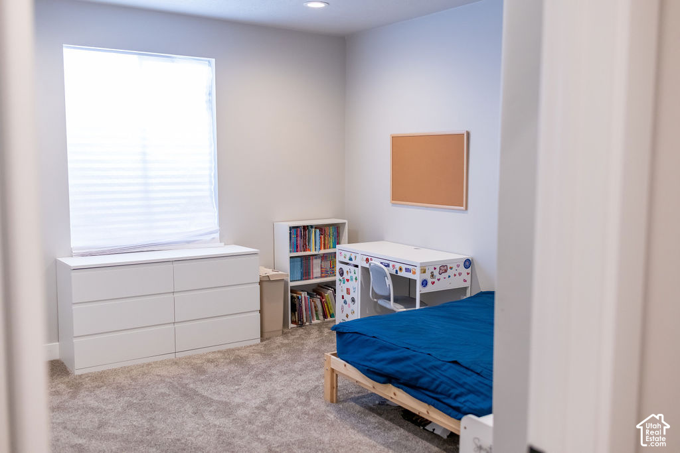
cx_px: 340
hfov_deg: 54.4
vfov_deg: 37.9
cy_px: 226
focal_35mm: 35
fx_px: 661
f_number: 3.2
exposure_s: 1/250
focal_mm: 35
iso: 1600
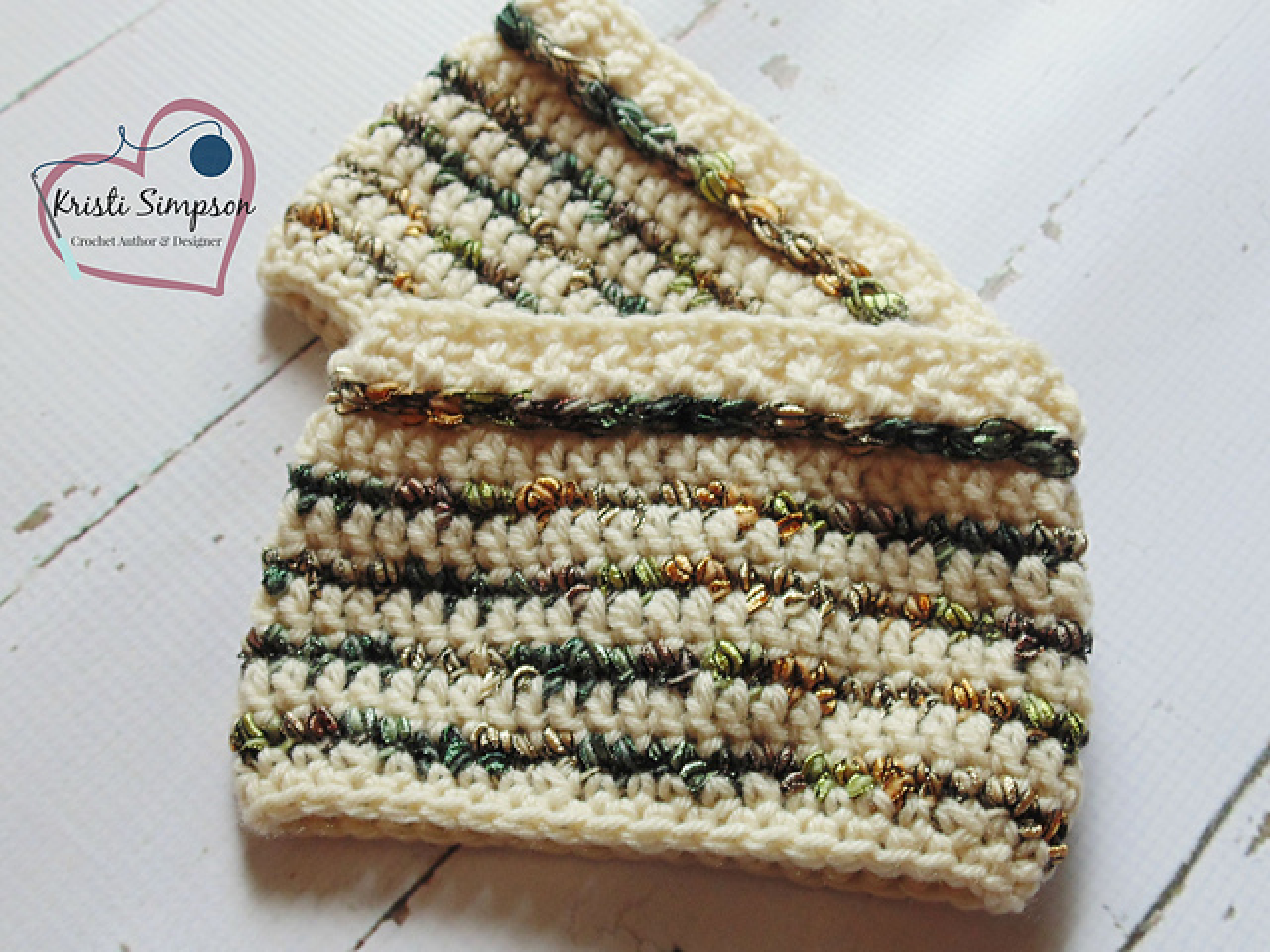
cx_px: 635
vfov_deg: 41.8
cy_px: 476
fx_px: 1247
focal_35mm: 34
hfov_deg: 54.0
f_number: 3.4
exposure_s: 1/50
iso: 80
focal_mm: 6.2
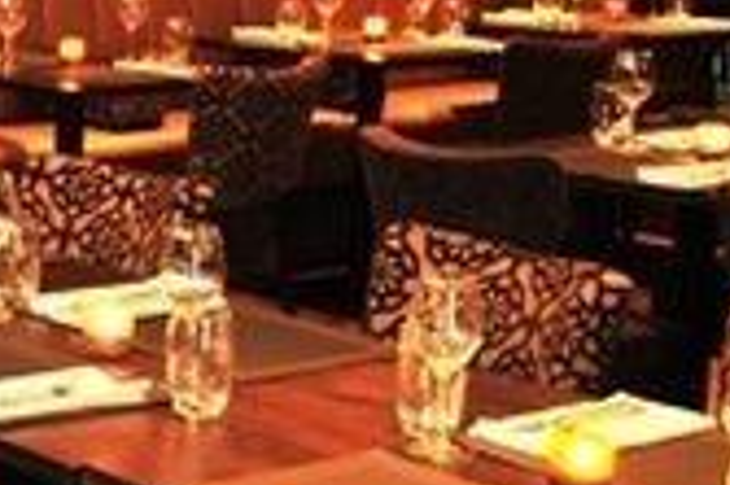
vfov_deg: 11.5
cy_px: 96
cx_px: -345
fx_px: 2390
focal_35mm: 118
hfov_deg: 16.0
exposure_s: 1/8
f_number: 3.8
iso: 400
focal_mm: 26
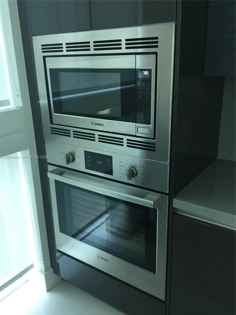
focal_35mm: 31
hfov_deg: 45.4
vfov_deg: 58.4
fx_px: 282
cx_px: 118
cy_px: 158
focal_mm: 3.3
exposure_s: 1/30
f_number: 2.4
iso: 160
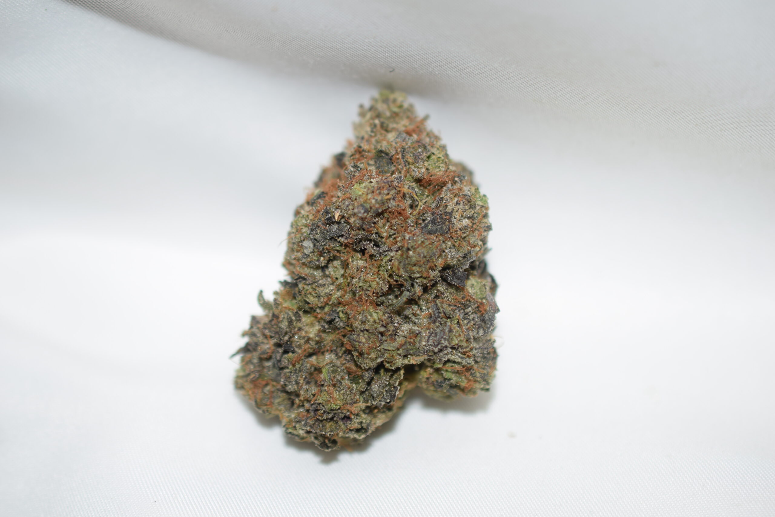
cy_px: 258
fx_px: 1292
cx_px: 388
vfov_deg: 22.6
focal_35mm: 60
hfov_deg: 33.4
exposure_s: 1/60
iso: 100
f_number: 3.2
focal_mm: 40
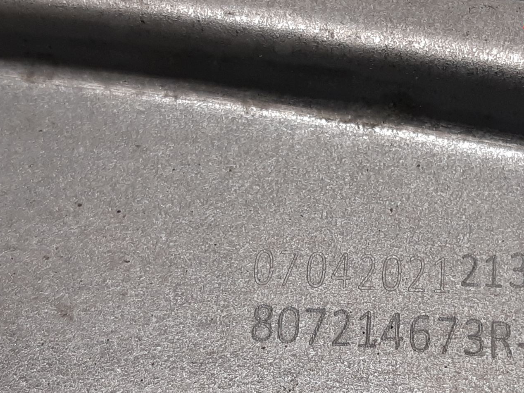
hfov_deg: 44.1
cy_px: 276
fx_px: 636
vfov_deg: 33.9
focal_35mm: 42
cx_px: 354
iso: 64
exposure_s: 1/100
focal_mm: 3.93
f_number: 1.7
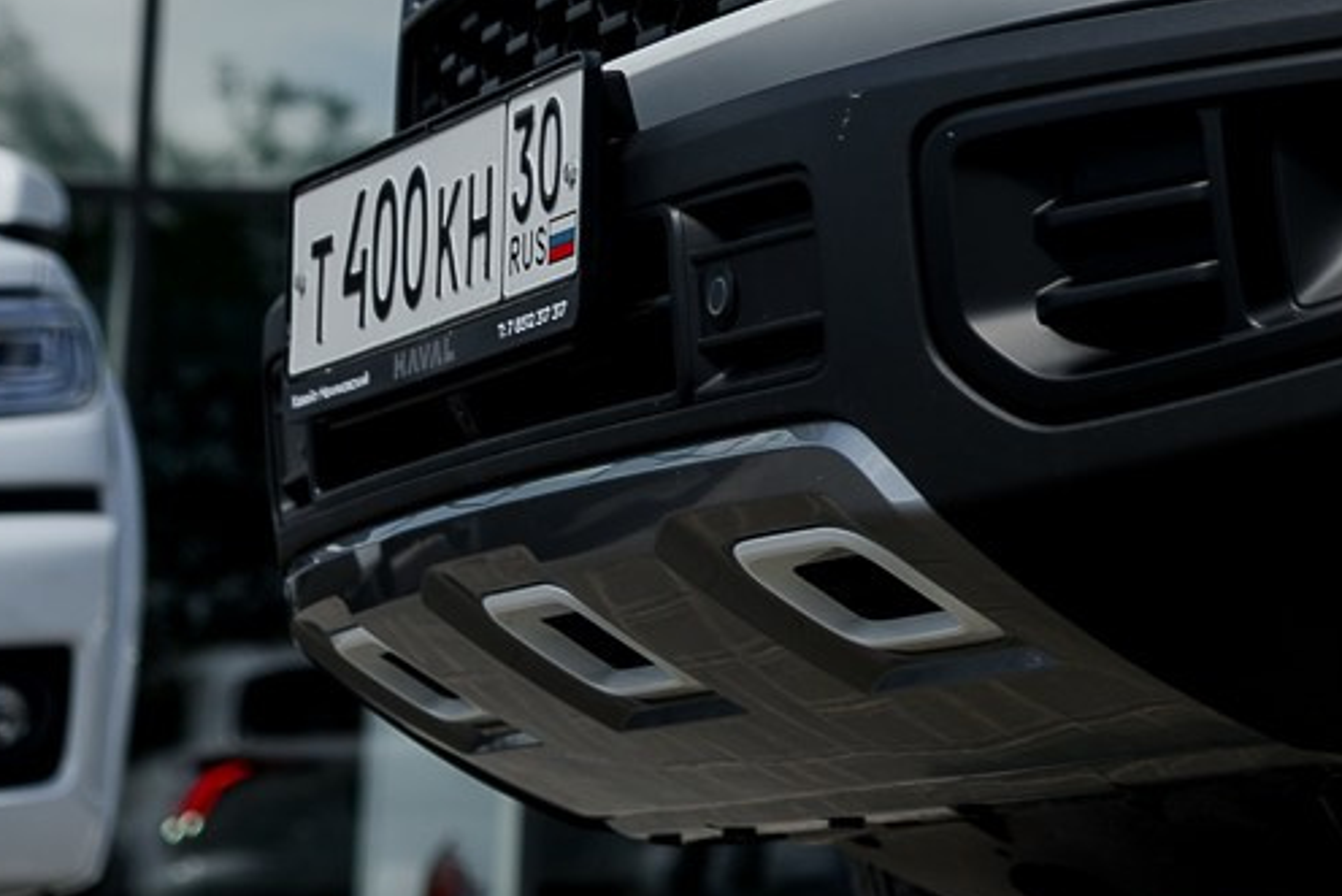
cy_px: -600
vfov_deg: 9.4
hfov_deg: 13.3
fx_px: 5257
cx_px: 2278
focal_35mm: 141
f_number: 2.8
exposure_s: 1/1600
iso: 50
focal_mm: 35
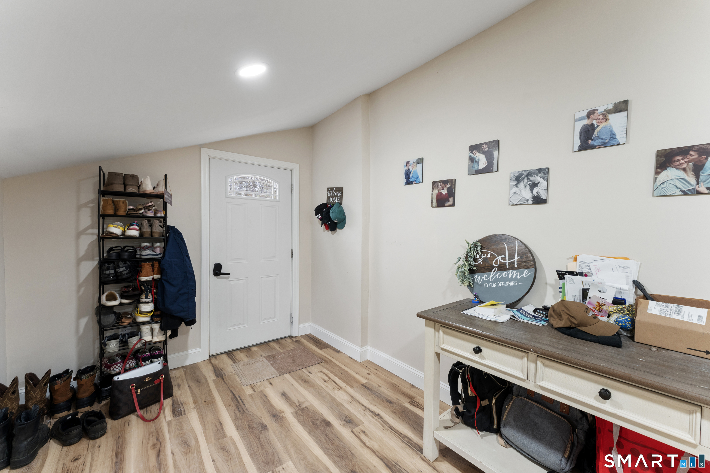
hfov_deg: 104.3
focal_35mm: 14
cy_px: 236
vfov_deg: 81.2
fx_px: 276
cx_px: 355
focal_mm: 14
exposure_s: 1/2
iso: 800
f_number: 8
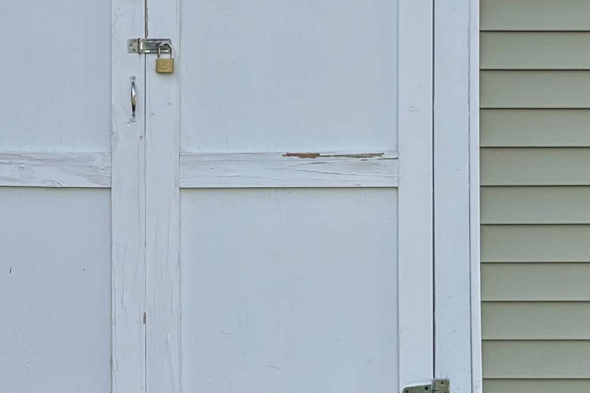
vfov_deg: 16.2
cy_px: 161
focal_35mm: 84
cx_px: 113
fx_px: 1376
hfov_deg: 23.8
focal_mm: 5.7
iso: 50
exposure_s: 1/1224
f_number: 1.5
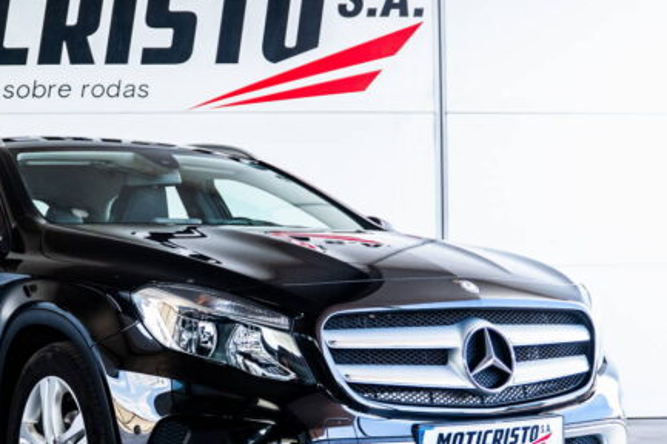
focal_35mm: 71
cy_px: 285
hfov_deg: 28.0
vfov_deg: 19.1
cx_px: 156
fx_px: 1314
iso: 1000
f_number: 2.8
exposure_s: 1/640
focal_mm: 26.9
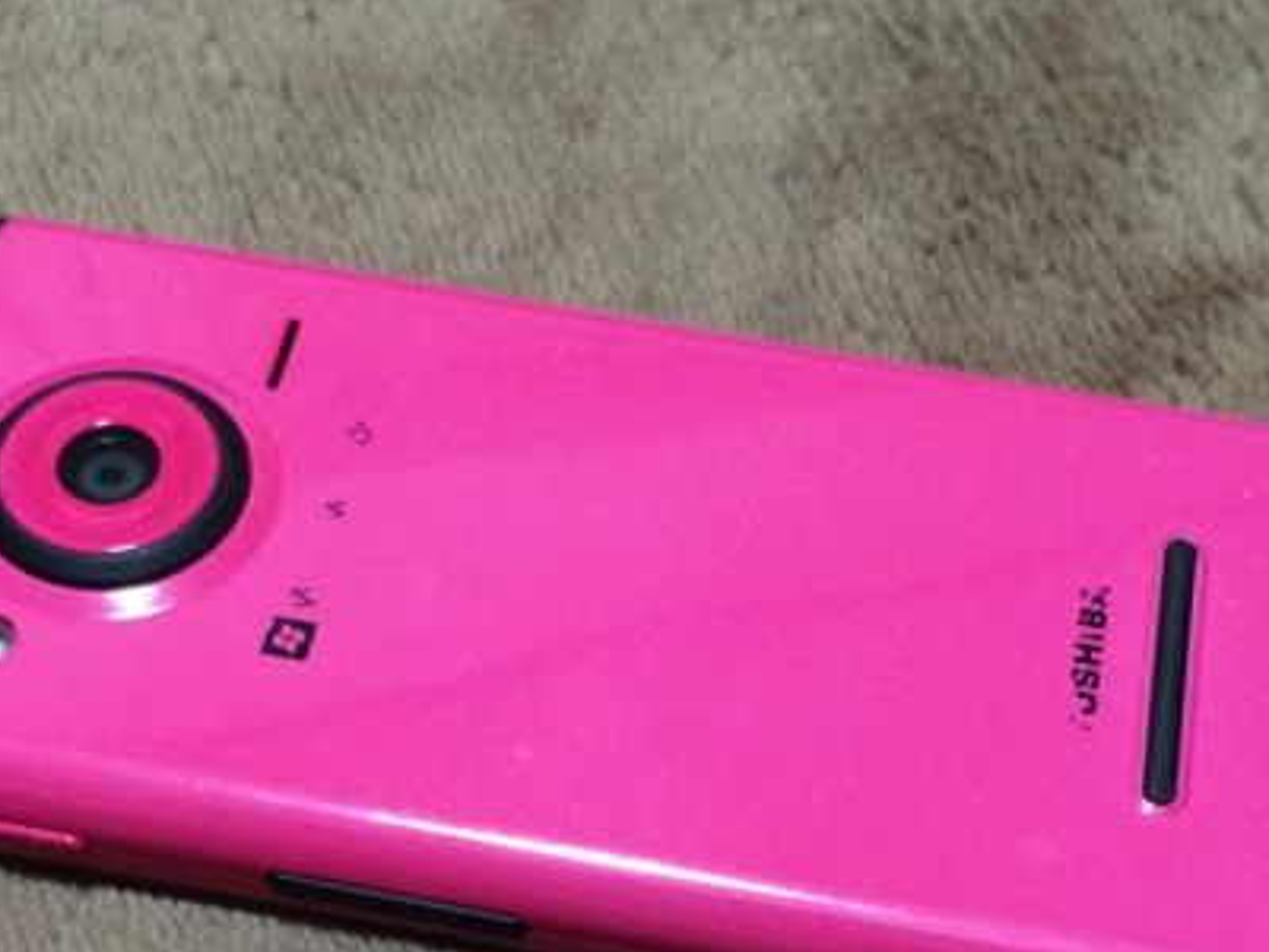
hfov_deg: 32.1
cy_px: 892
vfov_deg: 23.6
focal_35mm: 60
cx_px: 558
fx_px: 2200
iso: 320
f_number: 2.2
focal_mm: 4.12
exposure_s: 1/15
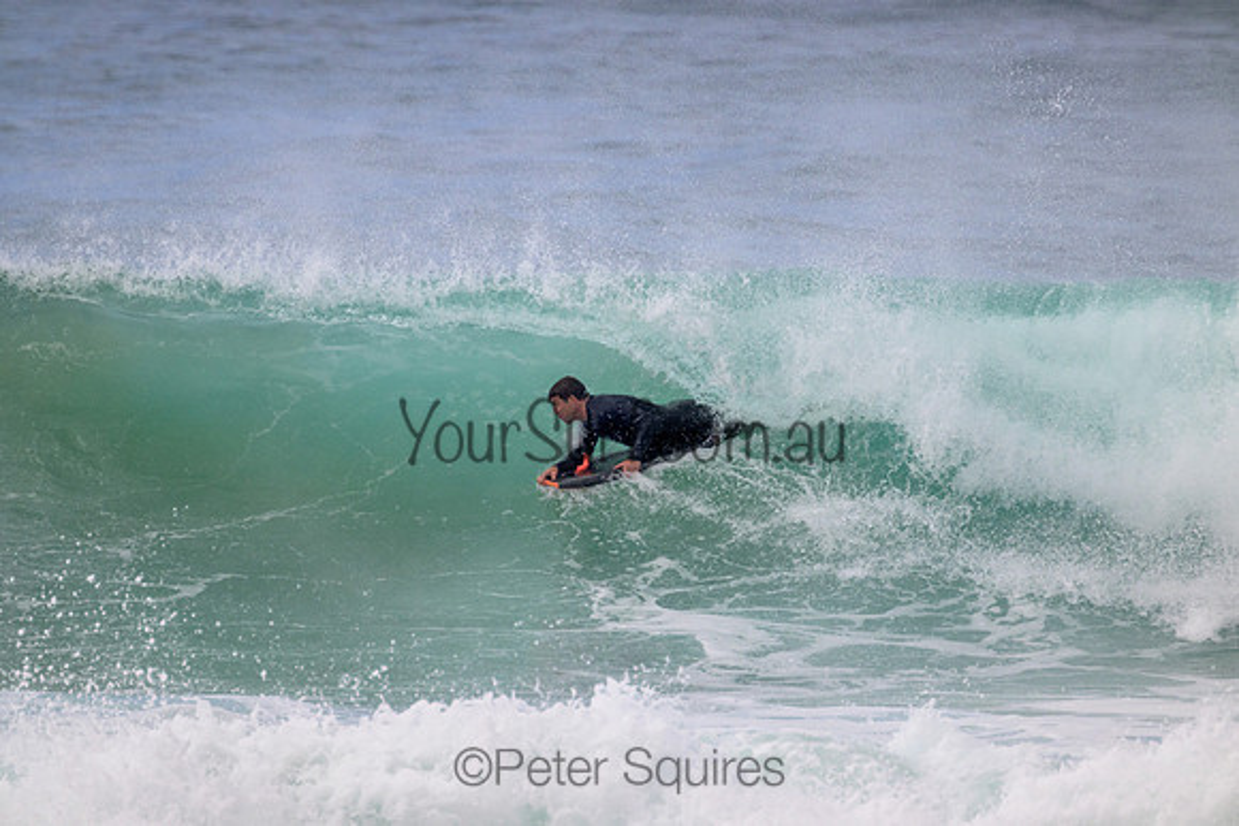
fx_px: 27538
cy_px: 413
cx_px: 620
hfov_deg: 2.6
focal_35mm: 800
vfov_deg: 1.7
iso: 1000
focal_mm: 800
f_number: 11
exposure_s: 1/2000
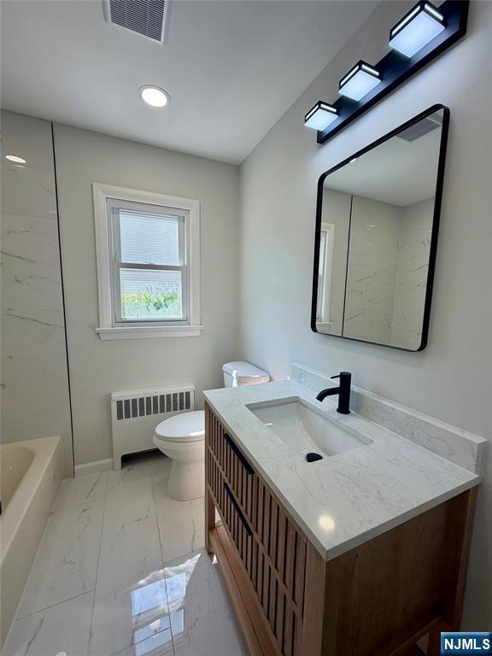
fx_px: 265
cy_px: 328
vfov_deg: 102.1
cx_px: 246
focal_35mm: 14
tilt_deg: -5.5
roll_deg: -0.5
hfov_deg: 85.7
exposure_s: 1/165
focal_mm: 2.22
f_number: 2.2
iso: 40
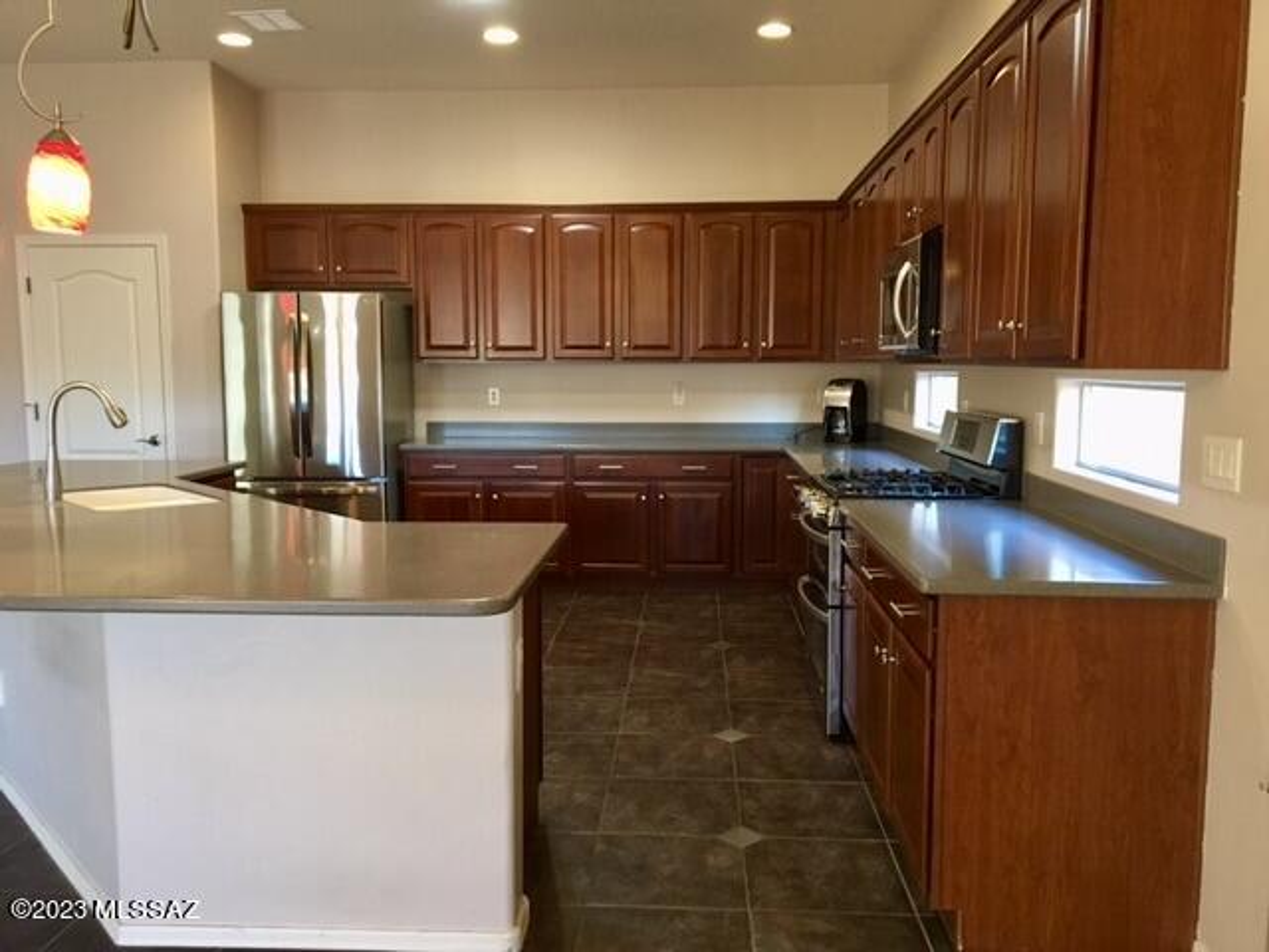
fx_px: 1063
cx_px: 634
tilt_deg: -6.0
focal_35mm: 29
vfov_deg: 48.2
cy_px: 476
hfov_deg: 61.7
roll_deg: -0.5
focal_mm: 4.15
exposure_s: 1/30
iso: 160
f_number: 2.2
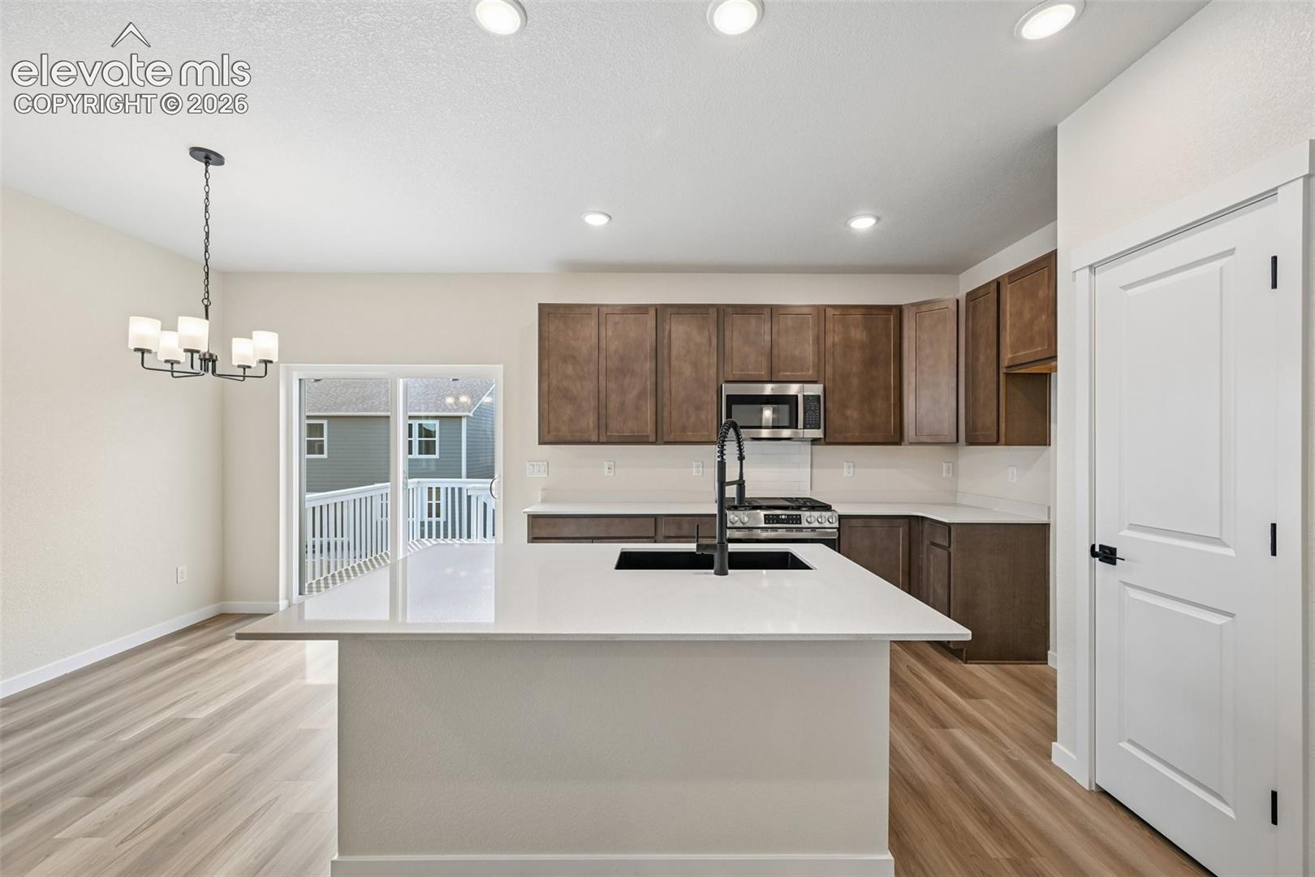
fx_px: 511
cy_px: 438
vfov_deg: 81.2
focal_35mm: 14
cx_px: 658
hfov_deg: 104.3
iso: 140
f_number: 9
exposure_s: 1/15
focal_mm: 14
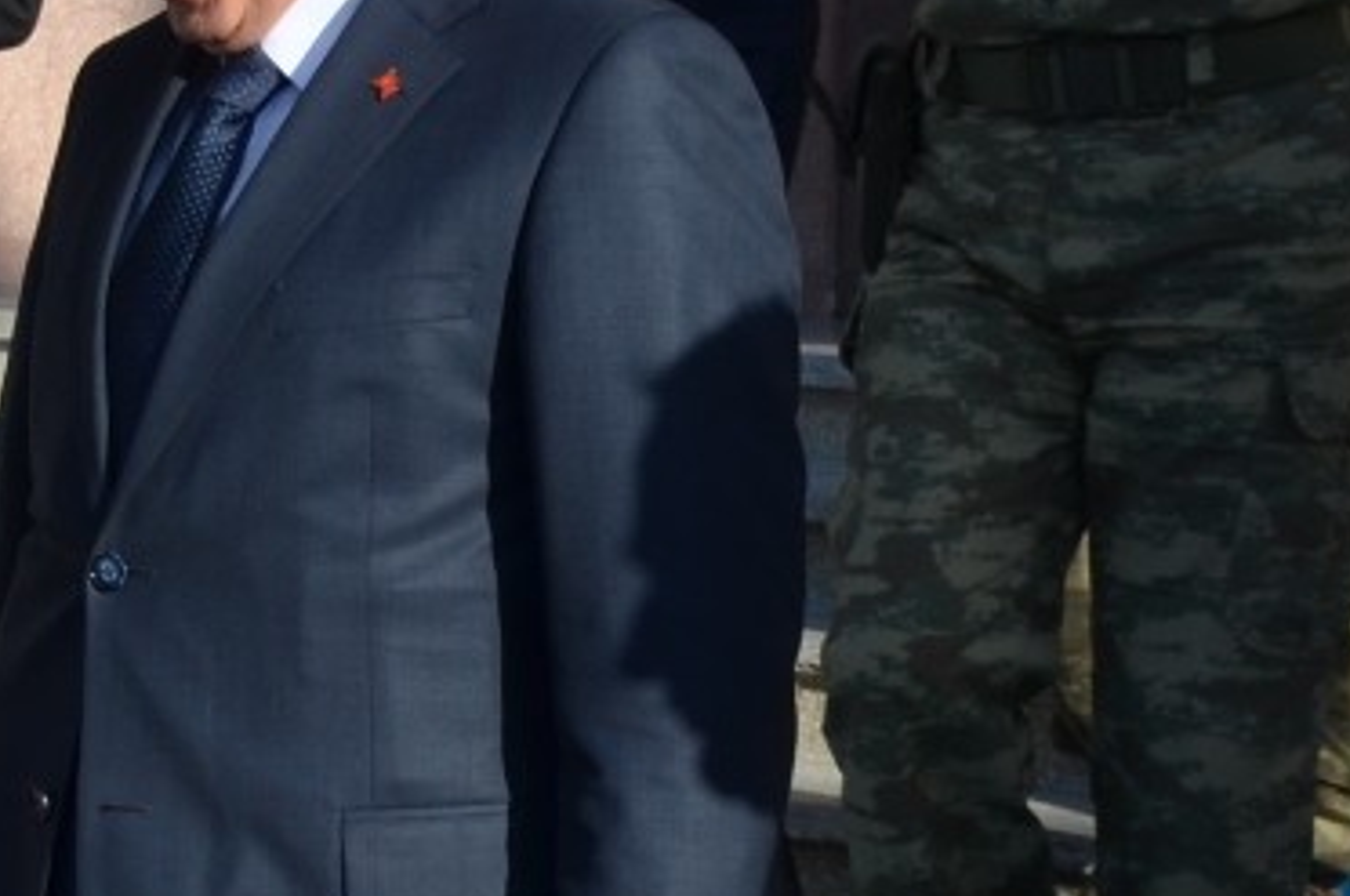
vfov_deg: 9.4
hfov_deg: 13.9
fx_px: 5355
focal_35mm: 143
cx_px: -278
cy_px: -225
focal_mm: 18
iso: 140
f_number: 8
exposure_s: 1/250
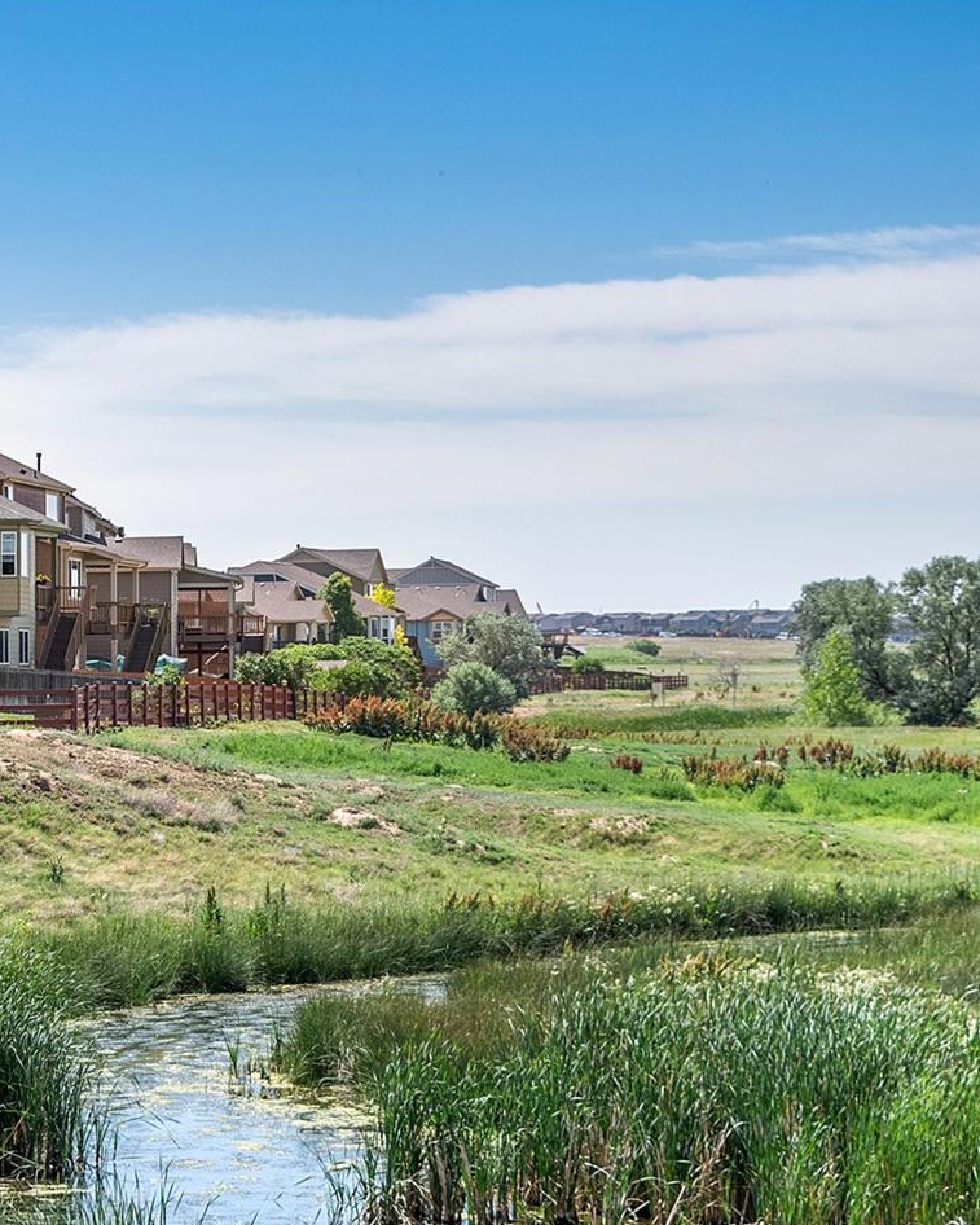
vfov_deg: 16.2
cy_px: 680
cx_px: 5
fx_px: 4314
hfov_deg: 12.8
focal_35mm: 119
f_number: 8
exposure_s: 1/1250
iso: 100
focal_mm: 50
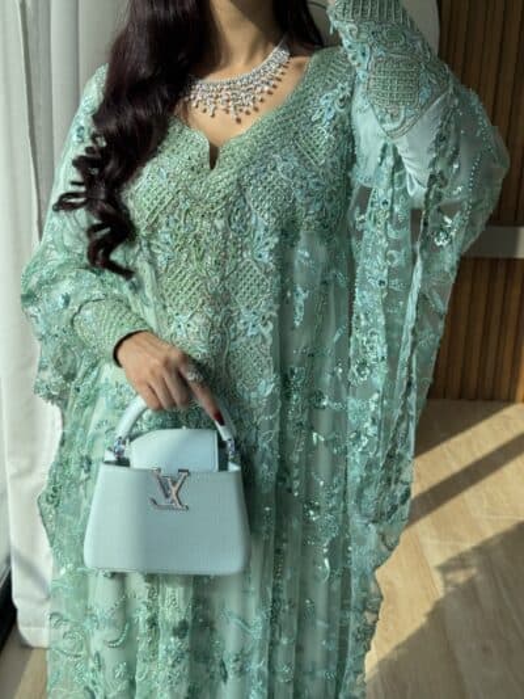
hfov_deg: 30.3
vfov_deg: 39.6
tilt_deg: -39.3
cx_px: 262
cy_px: 350
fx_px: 968
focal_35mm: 48
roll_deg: -3.3
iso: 64
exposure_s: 1/802
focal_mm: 6.76
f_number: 1.78
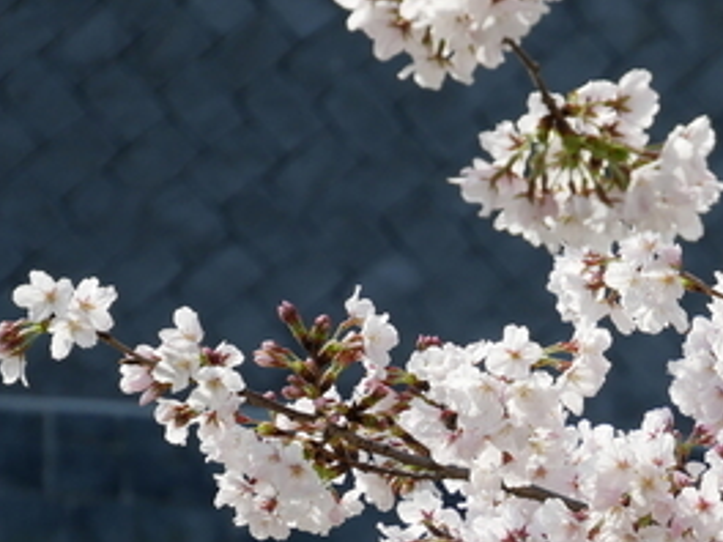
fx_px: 5702
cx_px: 715
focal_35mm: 273
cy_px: 576
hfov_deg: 7.2
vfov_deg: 5.4
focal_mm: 60
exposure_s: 1/800
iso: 200
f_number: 5.6
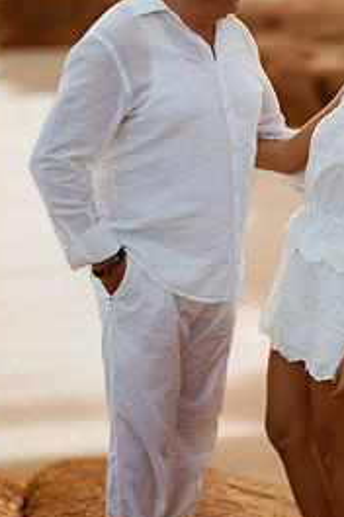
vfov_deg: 20.6
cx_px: 270
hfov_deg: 13.8
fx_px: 1419
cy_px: 235
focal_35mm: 99
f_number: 1.4
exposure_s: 1/3200
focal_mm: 58
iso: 80
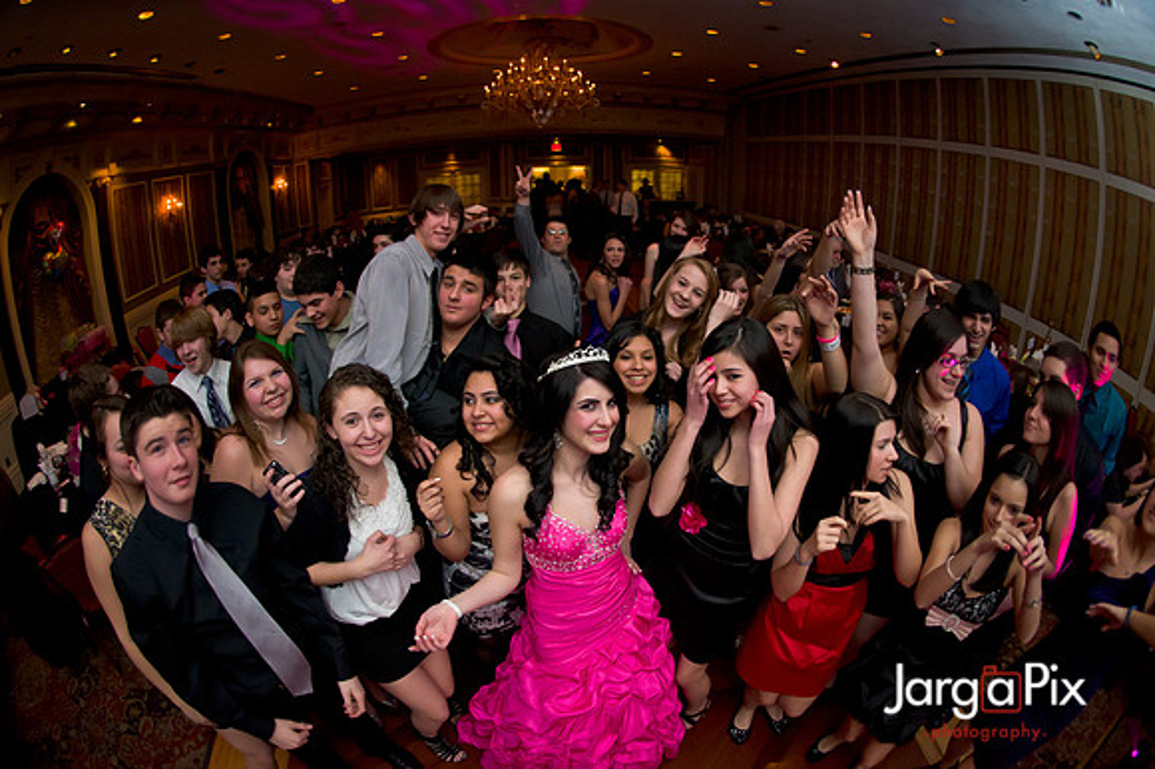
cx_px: 578
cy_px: 384
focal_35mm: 16
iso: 3200
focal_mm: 16
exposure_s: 1/125
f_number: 3.2
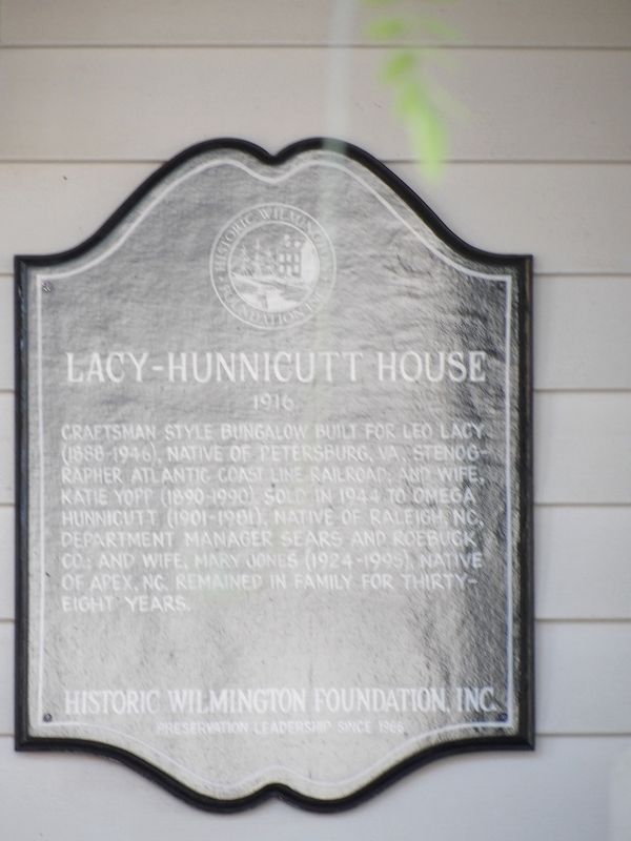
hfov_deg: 2.5
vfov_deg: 3.3
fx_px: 14680
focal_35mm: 604
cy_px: 420
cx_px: 316
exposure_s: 1/50
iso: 211
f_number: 4.2
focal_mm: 108.3
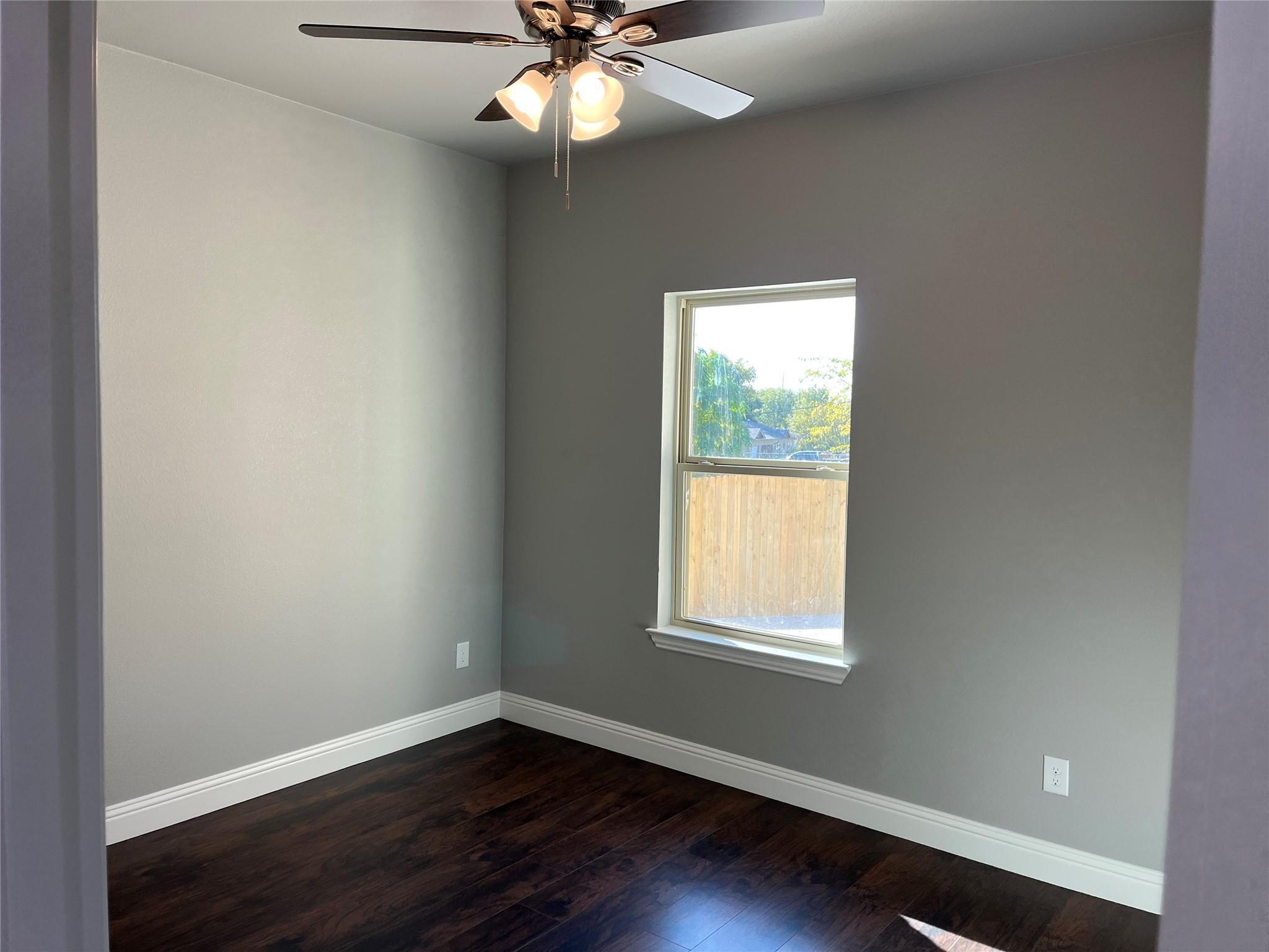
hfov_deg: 67.3
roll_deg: -0.7
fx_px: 953
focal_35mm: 26
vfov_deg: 53.1
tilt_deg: -2.8
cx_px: 634
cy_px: 476
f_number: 1.6
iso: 50
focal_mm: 5.1
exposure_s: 1/151
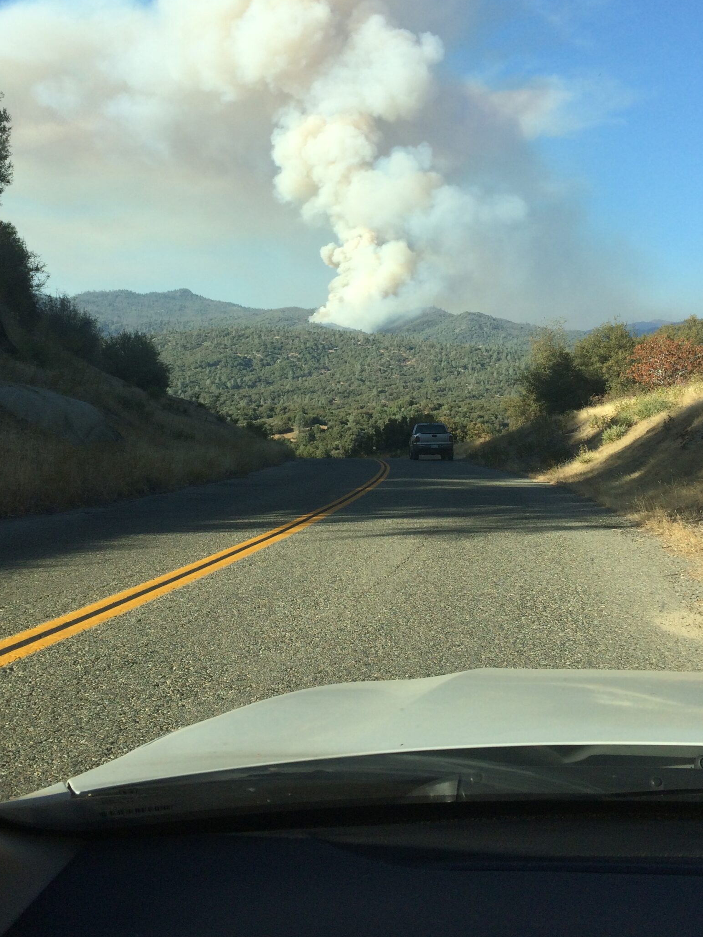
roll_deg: -2.7
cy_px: 365
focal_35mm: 36
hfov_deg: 39.6
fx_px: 975
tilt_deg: -2.1
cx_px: 320
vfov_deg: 50.9
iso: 32
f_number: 2.2
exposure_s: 1/1208
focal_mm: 4.15
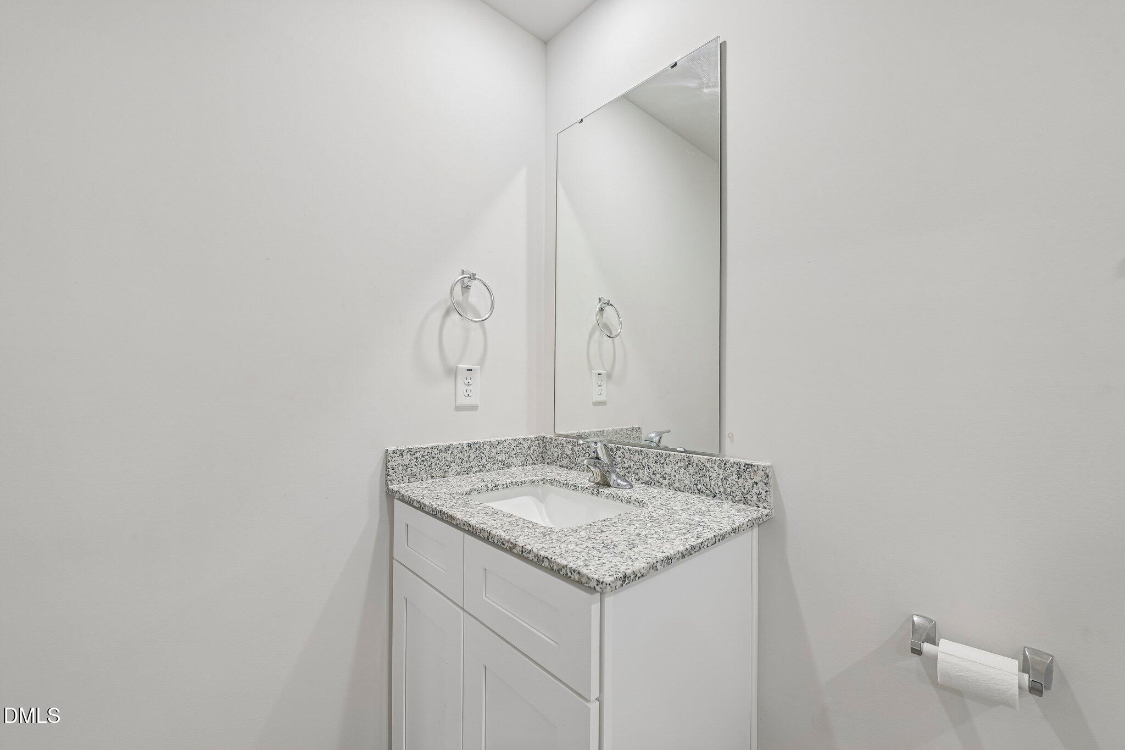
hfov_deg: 104.3
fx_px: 437
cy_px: 375
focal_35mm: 14
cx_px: 562
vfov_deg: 81.2
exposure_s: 1/8
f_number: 9
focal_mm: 14
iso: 200
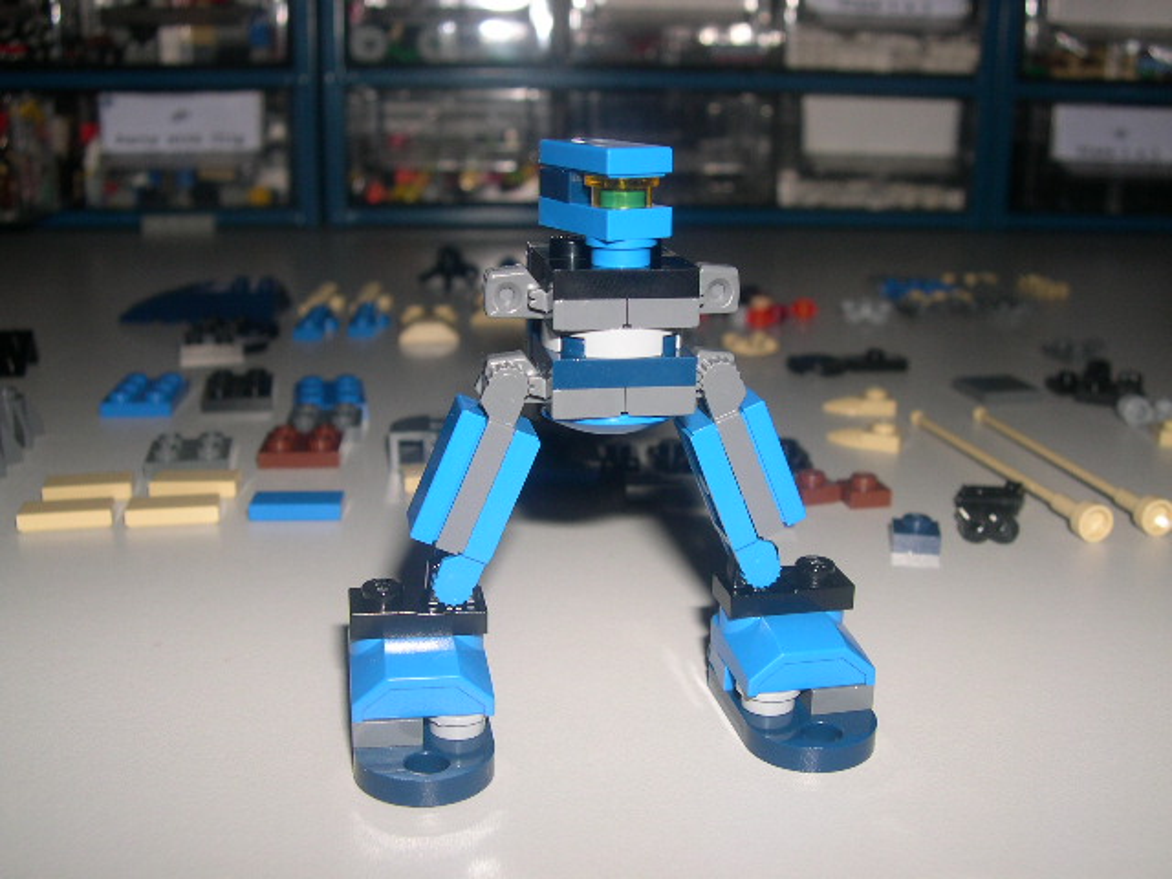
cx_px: 586
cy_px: 440
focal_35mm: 38
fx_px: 1287
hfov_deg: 49.0
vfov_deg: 37.7
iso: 100
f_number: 7.6
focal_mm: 8
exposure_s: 1/60
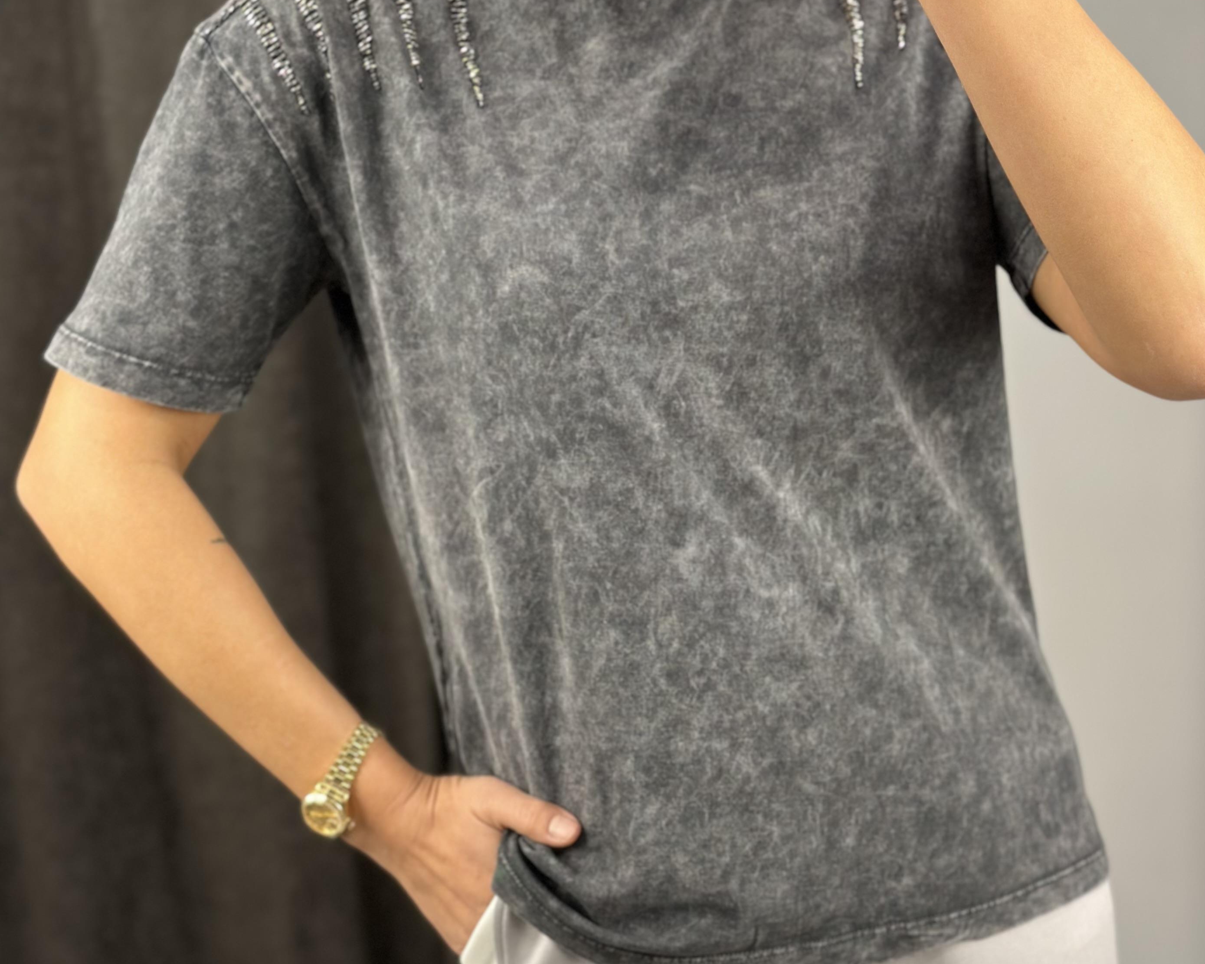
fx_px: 2425
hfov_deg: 27.9
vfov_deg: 22.5
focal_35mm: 68
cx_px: 652
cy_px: 493
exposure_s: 1/50
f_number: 1.78
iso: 80
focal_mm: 6.86
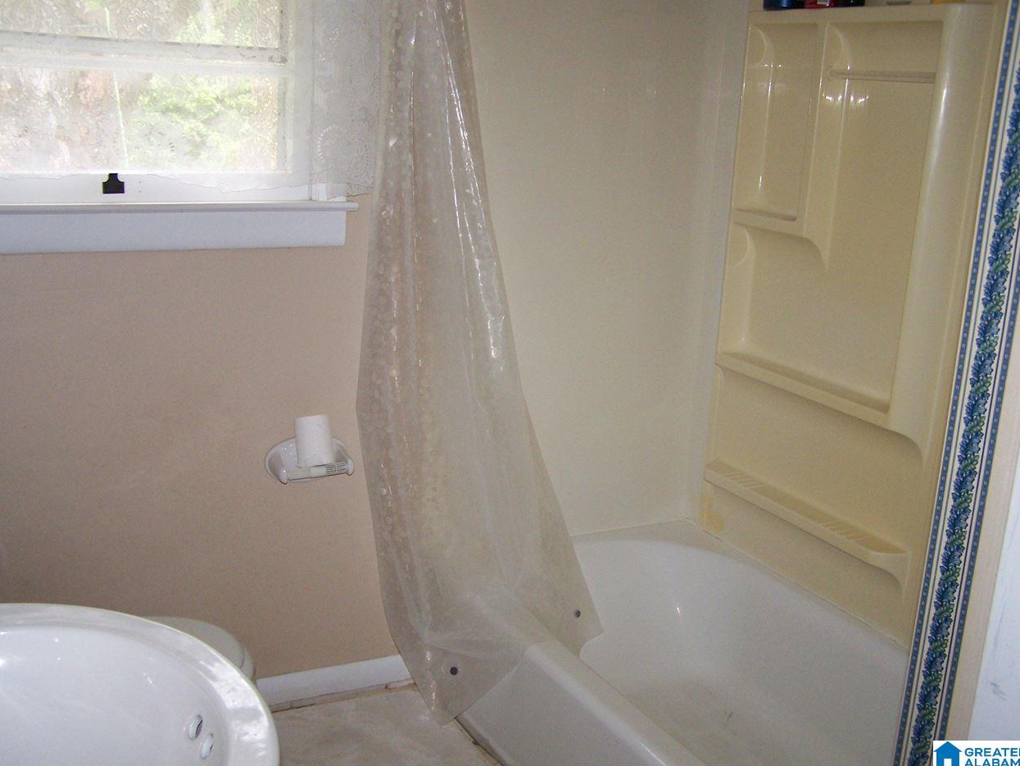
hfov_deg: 47.9
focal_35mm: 39
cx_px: 508
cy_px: 385
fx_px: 1149
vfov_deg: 36.8
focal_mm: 6.3
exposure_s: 1/60
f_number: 2.8
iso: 160
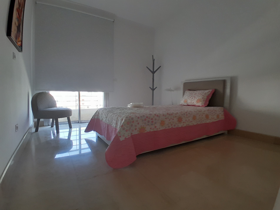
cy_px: 105
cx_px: 140
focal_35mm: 17
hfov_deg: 91.0
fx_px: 138
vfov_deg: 74.7
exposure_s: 1/50
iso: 100
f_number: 2.2
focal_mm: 1.46
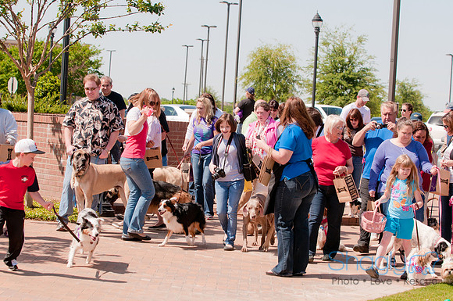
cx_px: 226
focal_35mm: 120
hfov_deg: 17.1
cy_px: 150
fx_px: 1508
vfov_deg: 11.4
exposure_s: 1/1000
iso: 200
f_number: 5
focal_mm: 80
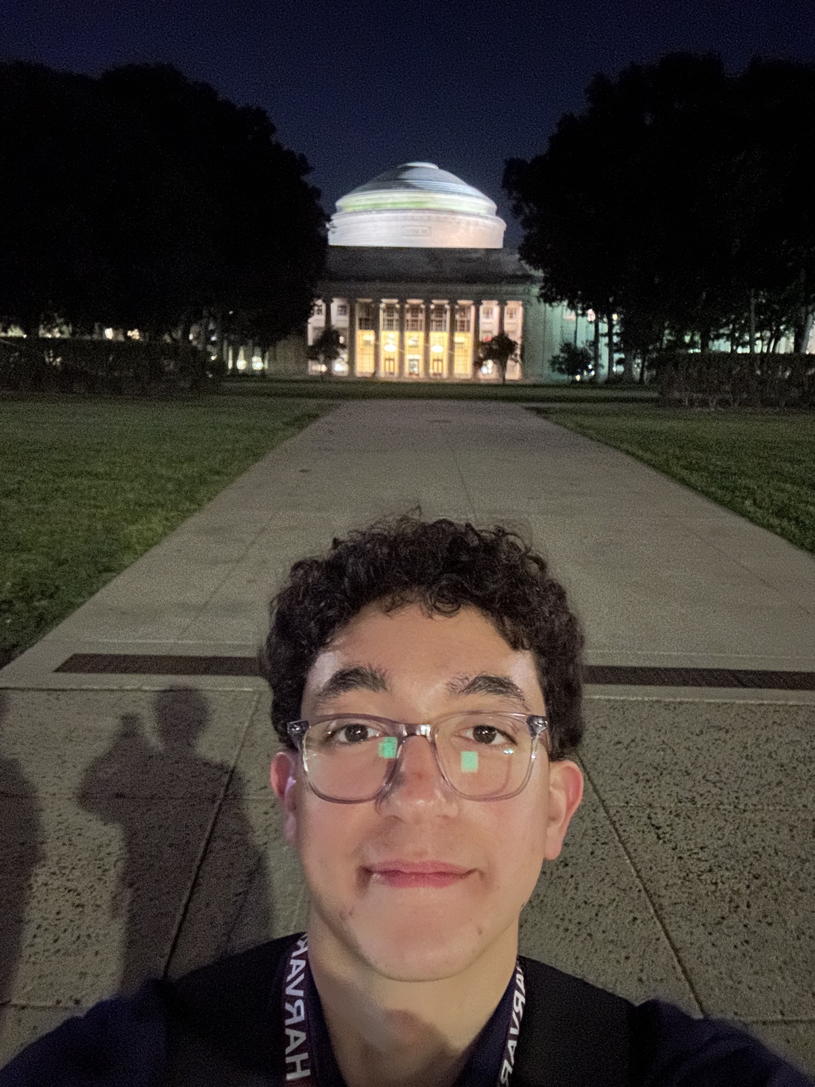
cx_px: 408
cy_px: 544
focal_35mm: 30
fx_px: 942
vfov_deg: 60.0
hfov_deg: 46.8
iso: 1250
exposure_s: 1/7
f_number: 1.9
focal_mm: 2.69
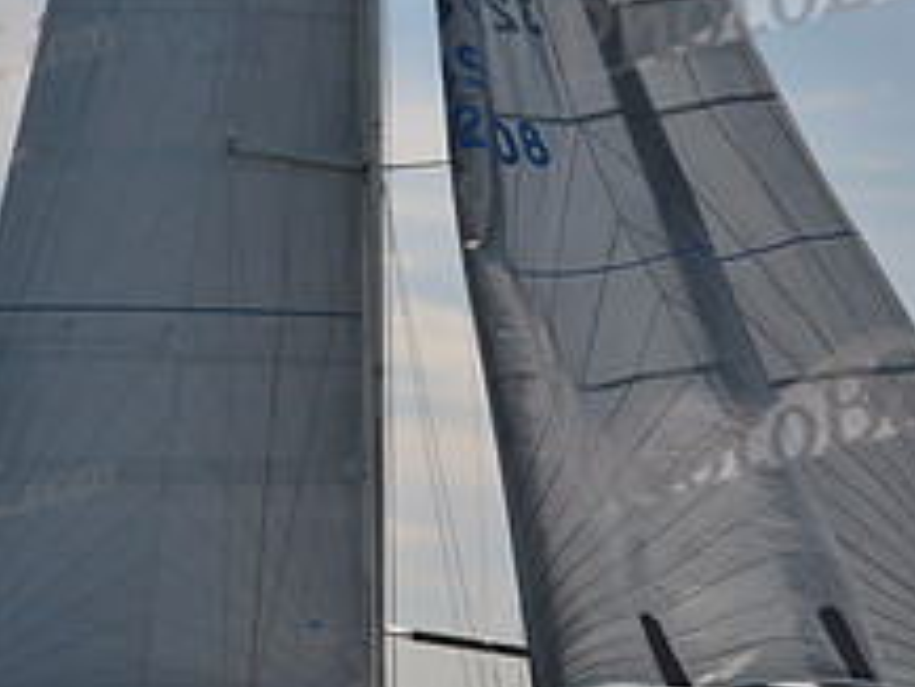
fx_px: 4761
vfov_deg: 8.3
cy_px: 257
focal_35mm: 180
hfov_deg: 11.0
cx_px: 335
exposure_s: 1/800
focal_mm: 70
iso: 400
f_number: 9
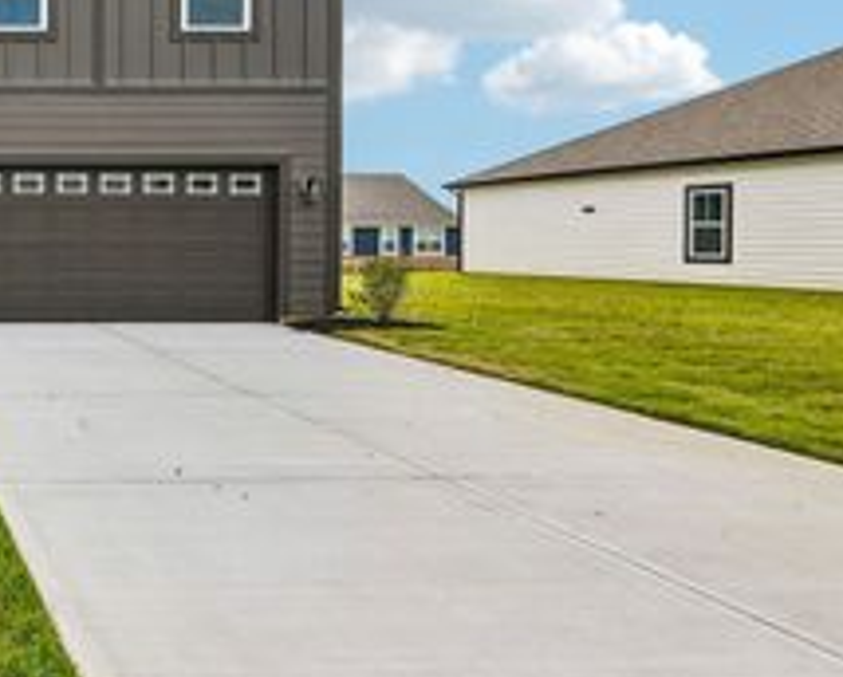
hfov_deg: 39.9
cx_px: -122
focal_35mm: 35
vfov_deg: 41.8
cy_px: 226
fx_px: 875
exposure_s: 1/200
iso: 100
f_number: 8
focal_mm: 16
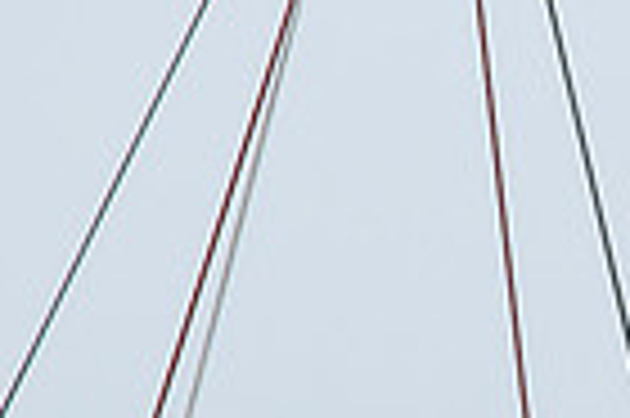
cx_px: 932
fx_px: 32721
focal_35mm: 1872
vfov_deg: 0.7
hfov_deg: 1.1
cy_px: 753
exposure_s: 1/2000
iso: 400
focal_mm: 300
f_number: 5.6
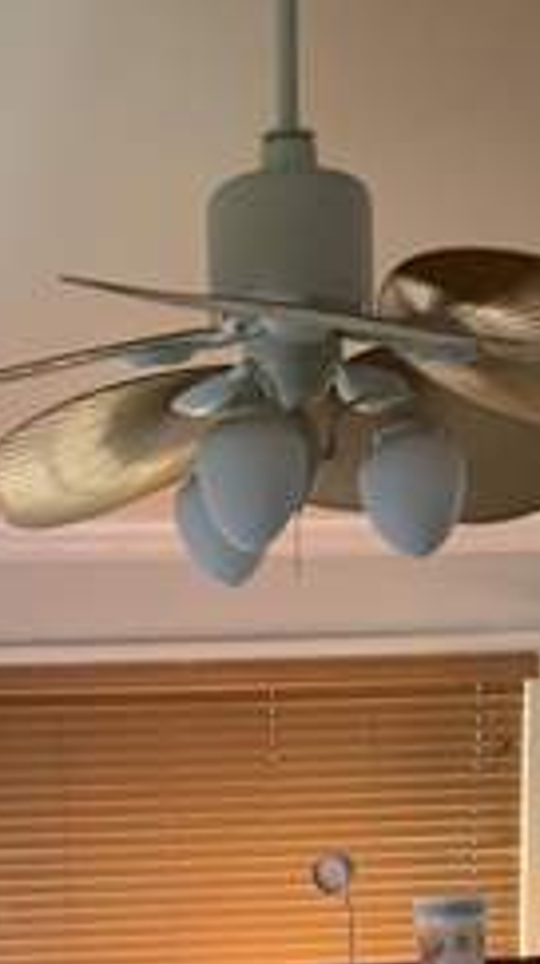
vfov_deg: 26.7
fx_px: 1763
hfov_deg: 17.4
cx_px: 222
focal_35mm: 69
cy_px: 1190
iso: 500
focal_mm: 6.76
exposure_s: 1/60
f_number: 1.78
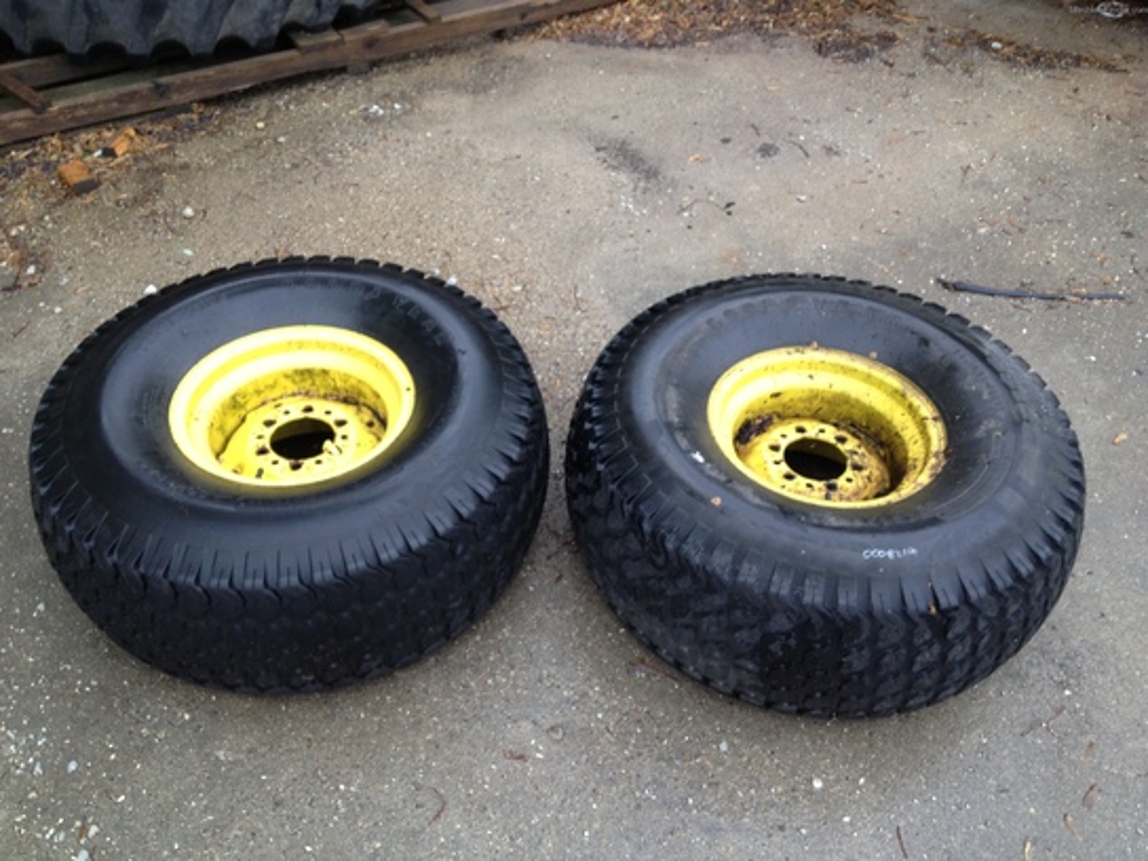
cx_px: 574
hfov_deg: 52.6
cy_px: 430
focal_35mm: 35
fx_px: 1161
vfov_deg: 40.7
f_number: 2.4
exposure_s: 1/40
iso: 64
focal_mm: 4.28
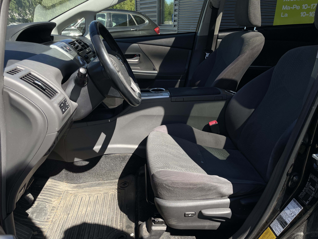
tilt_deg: -21.3
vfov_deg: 53.1
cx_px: 159
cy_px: 120
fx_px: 239
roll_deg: -1.0
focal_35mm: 26
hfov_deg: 67.3
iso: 50
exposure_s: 1/1770
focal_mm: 4.2
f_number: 1.6
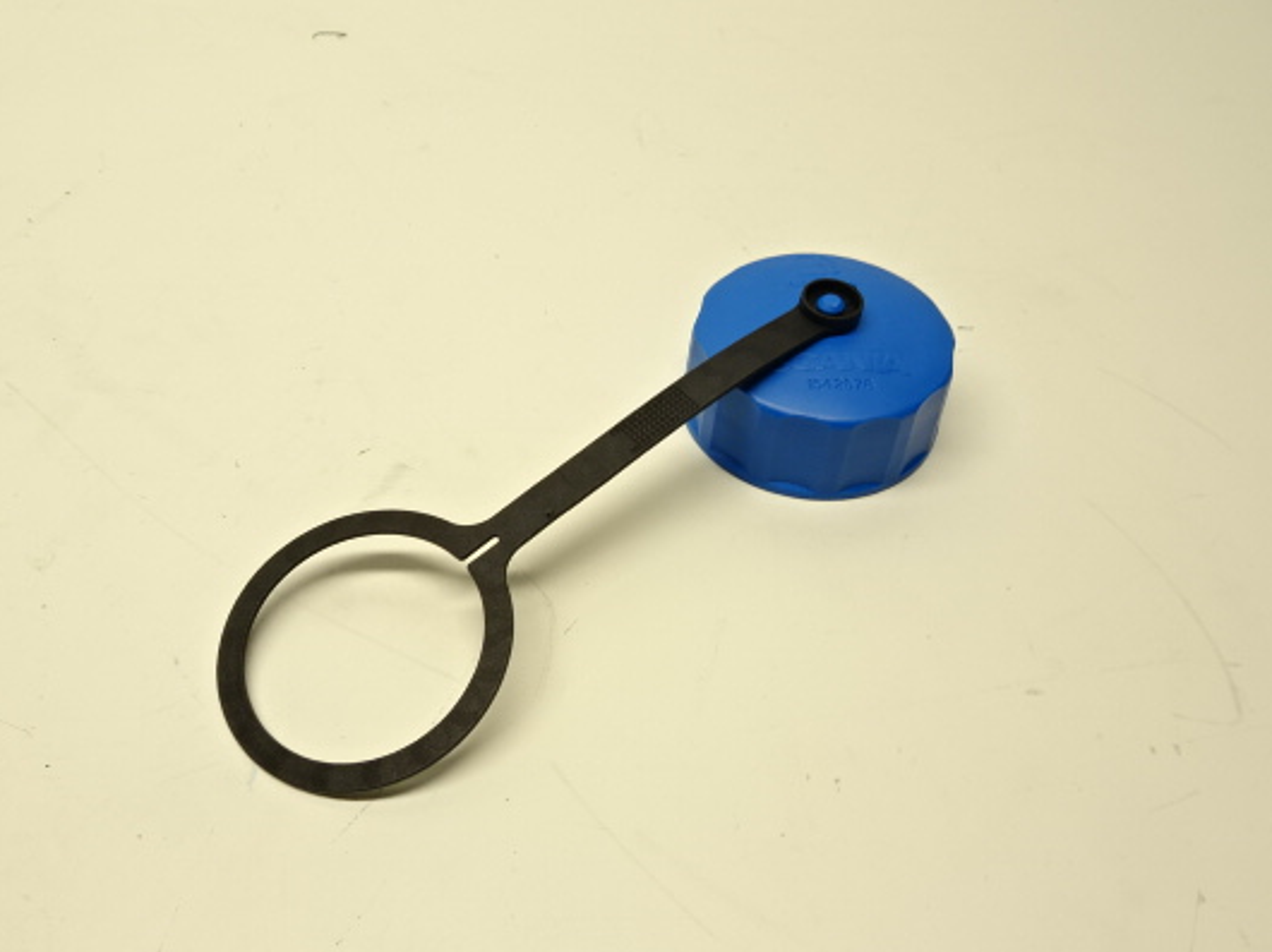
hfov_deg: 61.6
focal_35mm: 29
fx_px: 1065
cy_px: 549
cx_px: 598
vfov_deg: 48.0
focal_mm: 4.1
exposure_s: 1/40
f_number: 3.5
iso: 80
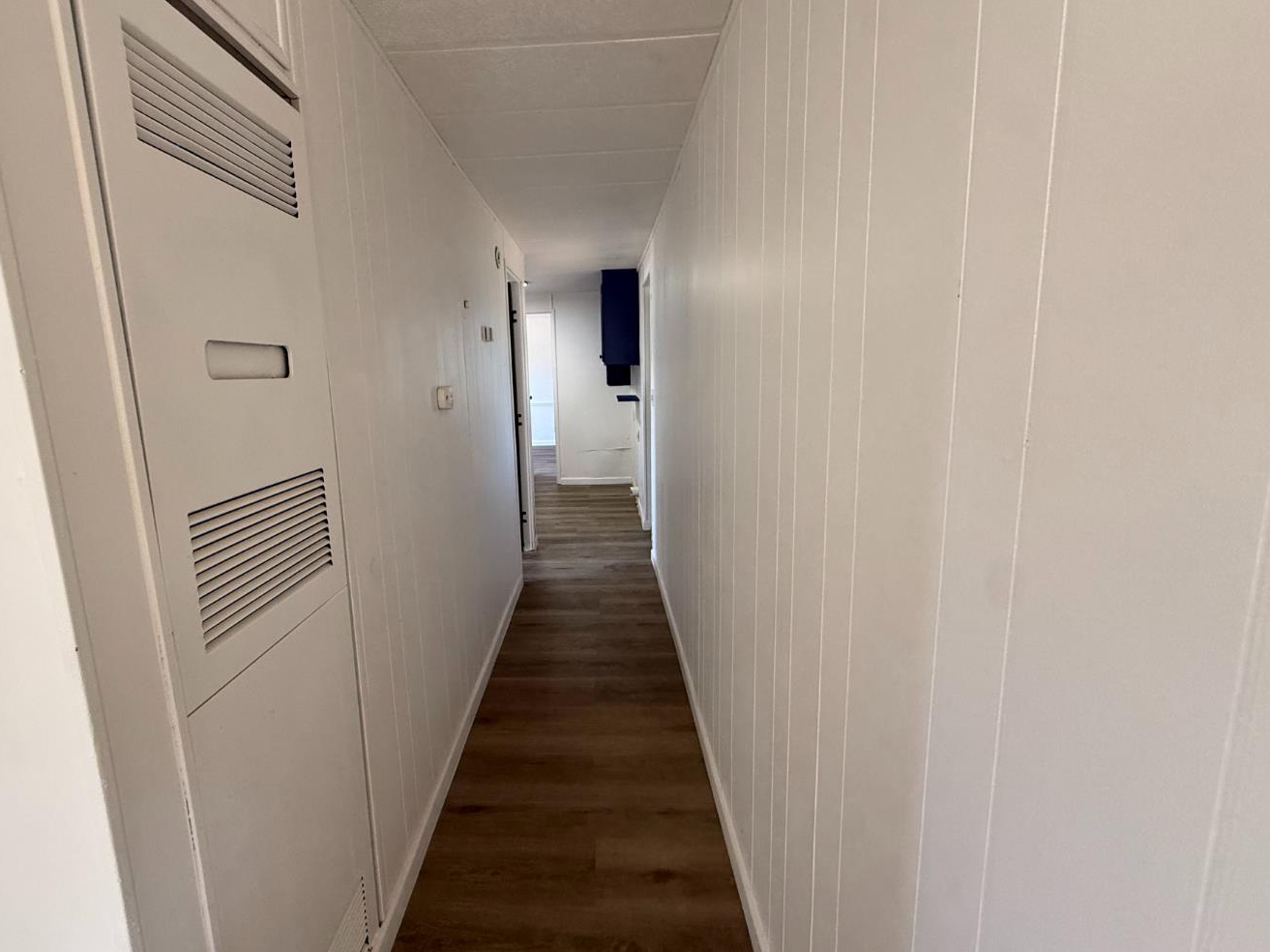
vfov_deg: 78.1
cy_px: 466
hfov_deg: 94.3
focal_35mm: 16
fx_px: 587
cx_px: 580
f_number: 2.2
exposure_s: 1/120
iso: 250
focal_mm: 2.22
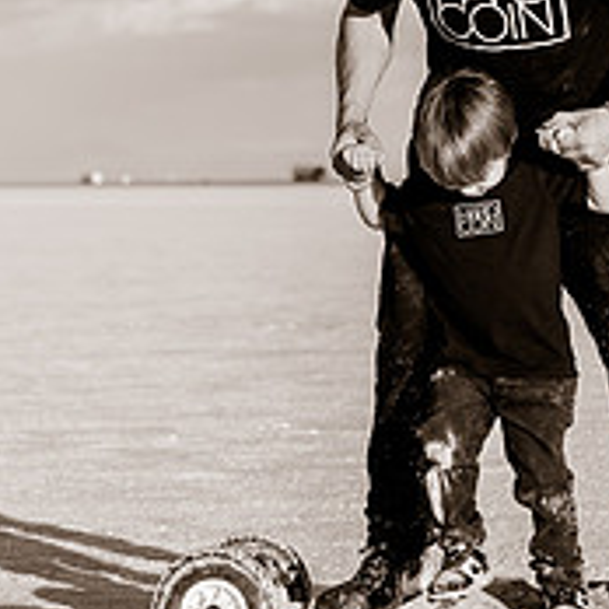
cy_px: 232
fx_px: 4001
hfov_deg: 8.7
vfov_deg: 8.7
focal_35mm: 201
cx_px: 164
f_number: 4
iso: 200
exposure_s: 1/1600
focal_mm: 70
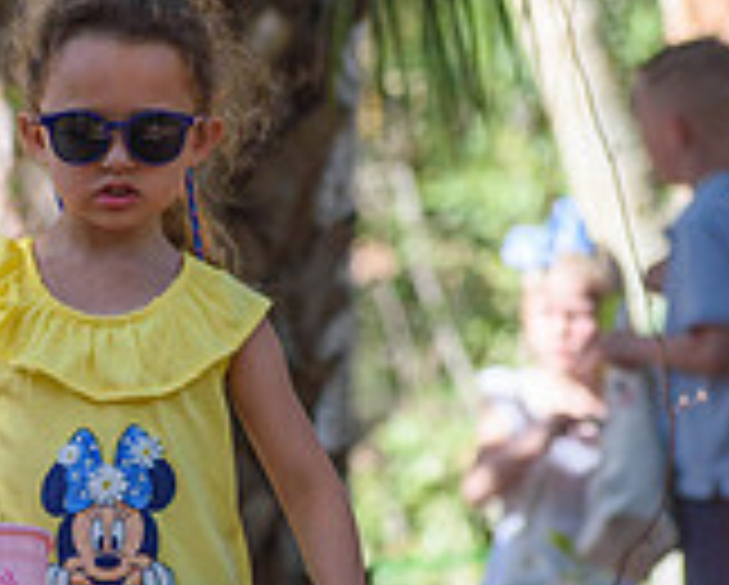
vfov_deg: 2.9
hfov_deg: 3.7
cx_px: 171
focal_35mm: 528
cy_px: 495
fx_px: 11406
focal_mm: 135
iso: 450
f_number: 4.8
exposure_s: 1/1000
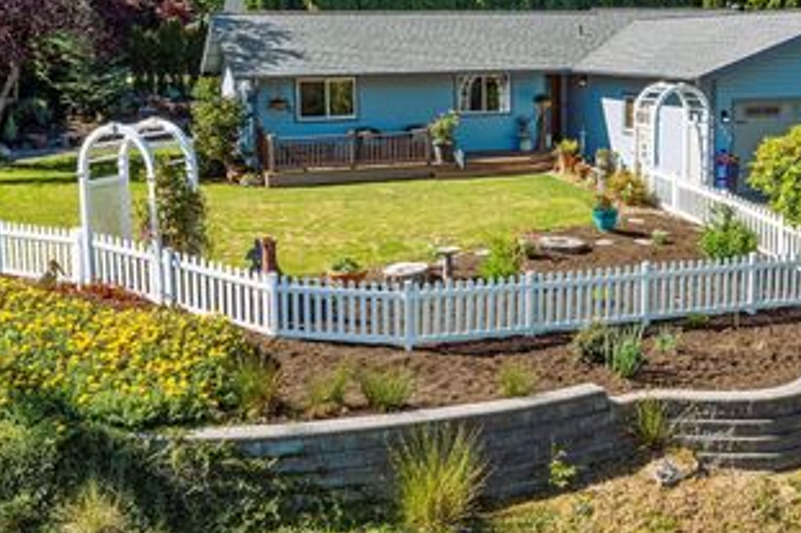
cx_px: 495
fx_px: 1001
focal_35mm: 45
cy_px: 166
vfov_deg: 29.6
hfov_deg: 43.3
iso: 100
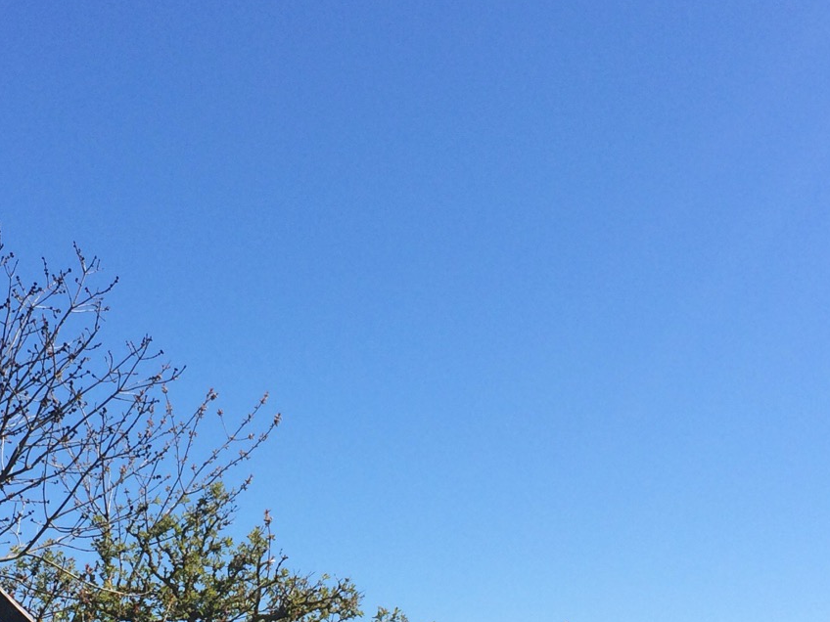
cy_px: 539
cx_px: 279
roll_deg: +0.3
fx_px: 1678
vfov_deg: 20.7
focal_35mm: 70
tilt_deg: +9.2
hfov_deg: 27.6
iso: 32
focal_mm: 4.15
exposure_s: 1/2283
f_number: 2.2
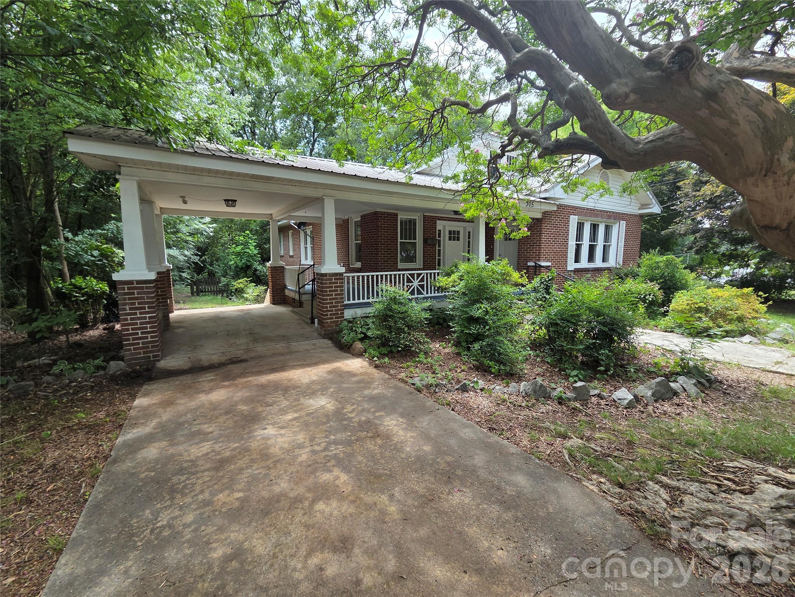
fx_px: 299
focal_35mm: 13
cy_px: 298
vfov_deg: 89.9
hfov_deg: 106.2
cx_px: 398
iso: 50
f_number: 2.2
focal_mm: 2.2
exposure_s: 1/455
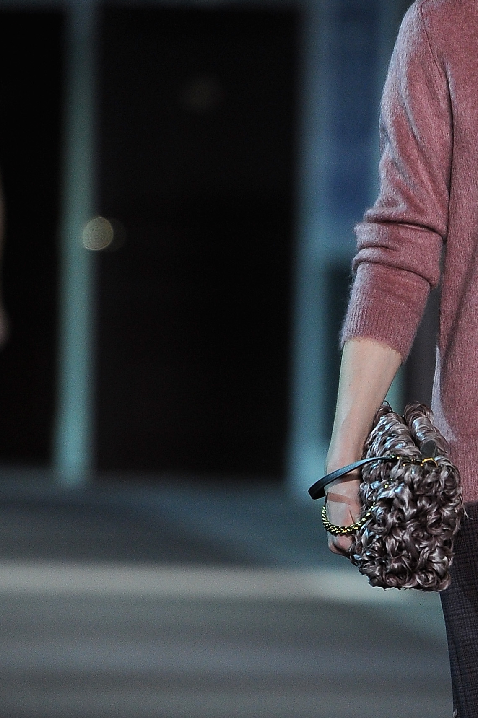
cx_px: 587
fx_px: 9910
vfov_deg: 4.2
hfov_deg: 2.8
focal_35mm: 497
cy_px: 484
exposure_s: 1/400
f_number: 3.5
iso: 1250
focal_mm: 200
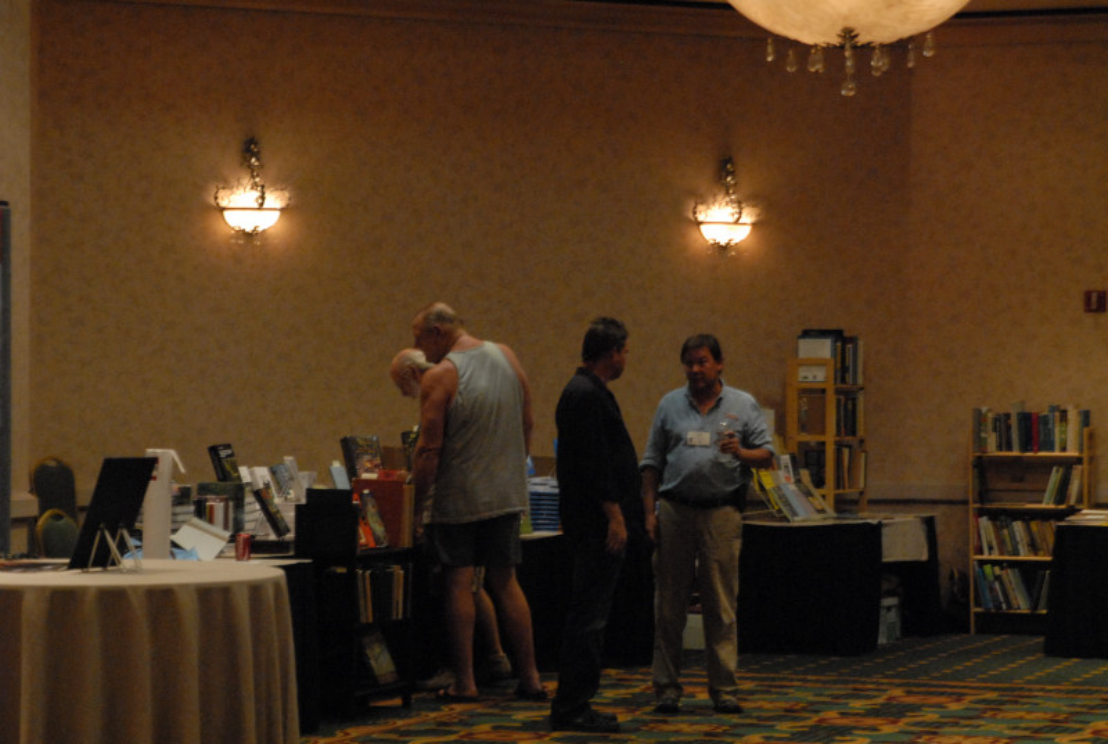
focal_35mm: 112
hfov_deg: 18.1
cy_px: 372
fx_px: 3470
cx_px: 554
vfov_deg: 12.2
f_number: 4
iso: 1600
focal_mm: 75
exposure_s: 1/60
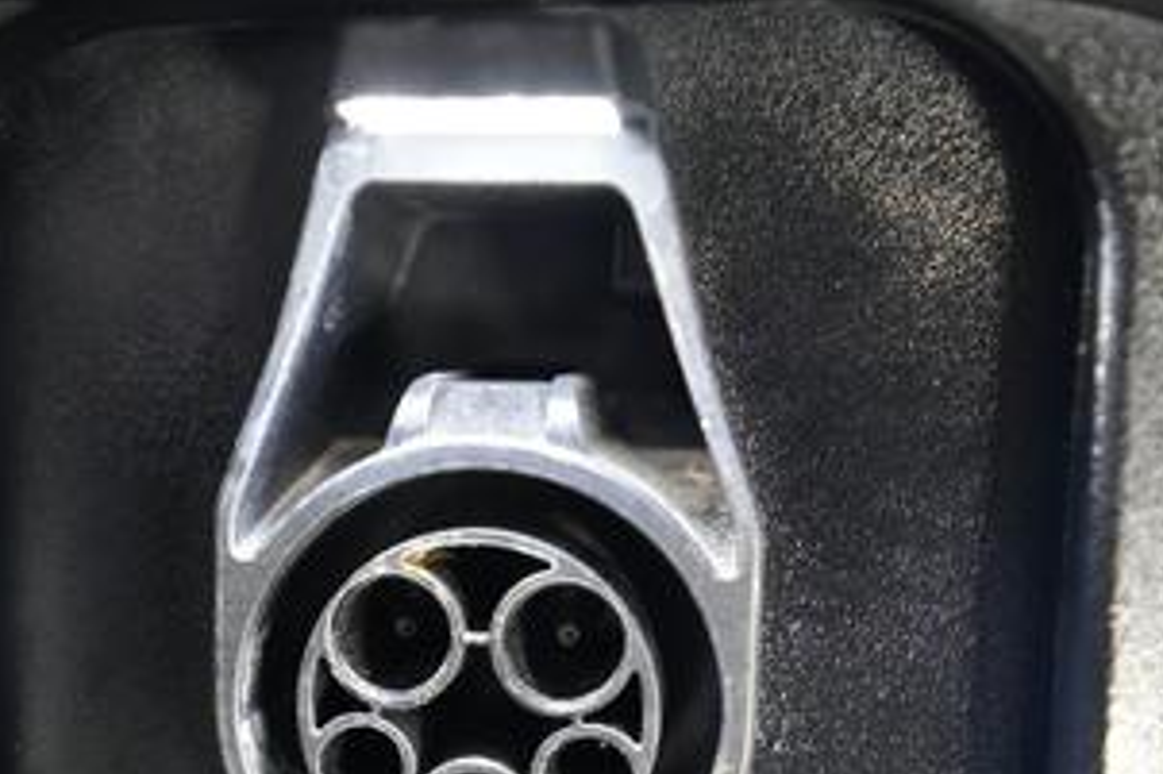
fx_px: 1711
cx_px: 447
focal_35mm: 53
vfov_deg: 24.8
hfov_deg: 37.3
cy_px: 682
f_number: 2.8
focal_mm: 25
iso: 4000
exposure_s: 1/60
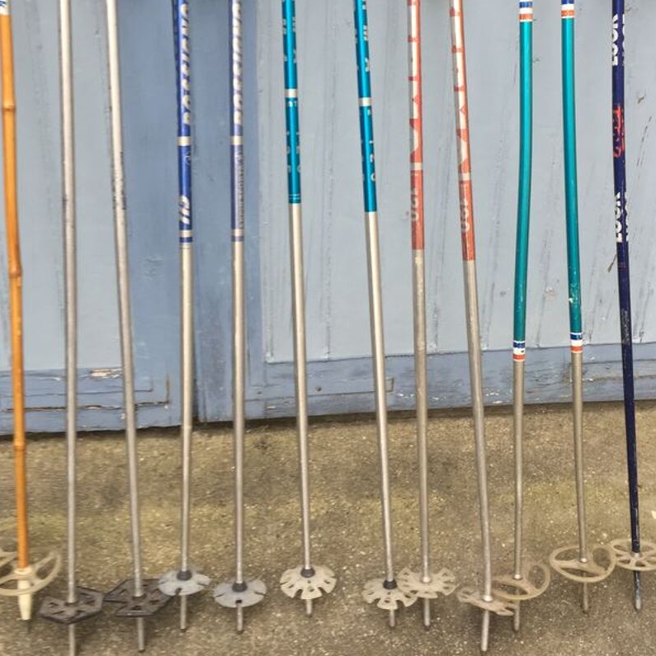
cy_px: 145
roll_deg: -1.8
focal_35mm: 43
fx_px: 922
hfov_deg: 39.2
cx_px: 339
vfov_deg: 37.9
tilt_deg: -24.3
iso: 32
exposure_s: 1/50
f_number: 2.2
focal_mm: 4.15
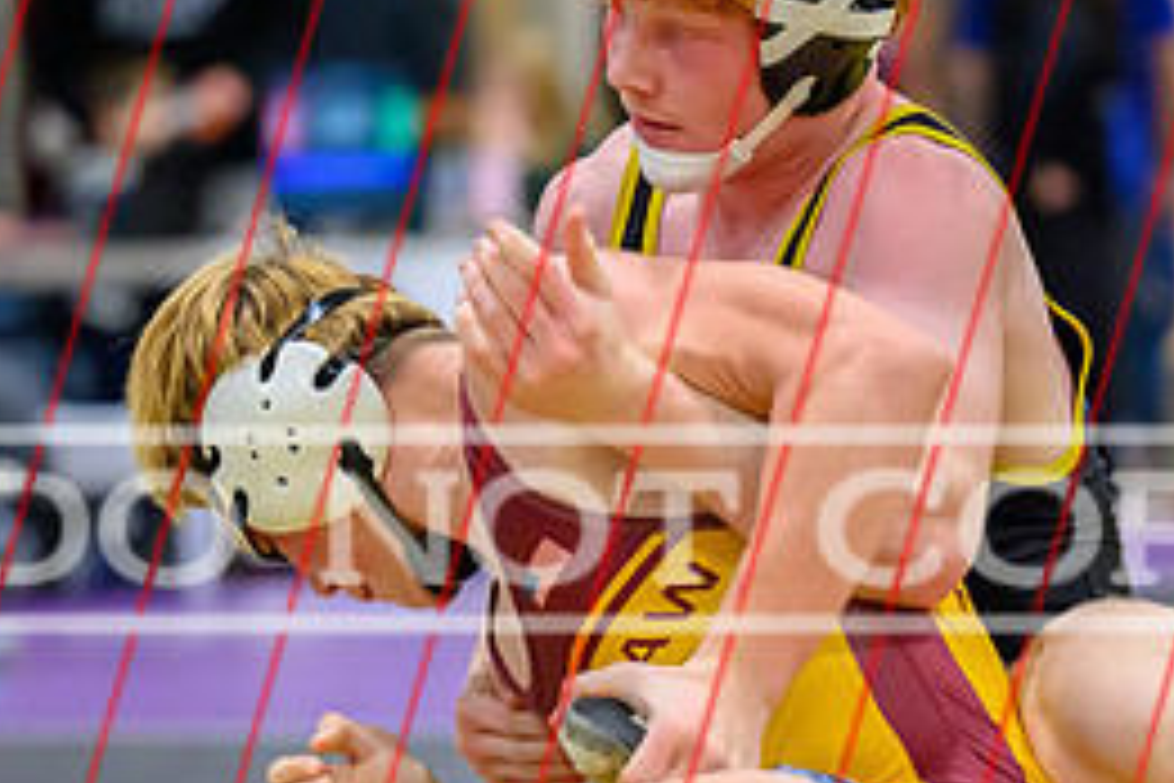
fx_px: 10402
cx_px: 667
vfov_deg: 4.3
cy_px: 532
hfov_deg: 6.5
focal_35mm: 319
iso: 6400
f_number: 2.8
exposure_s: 1/640
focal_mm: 125
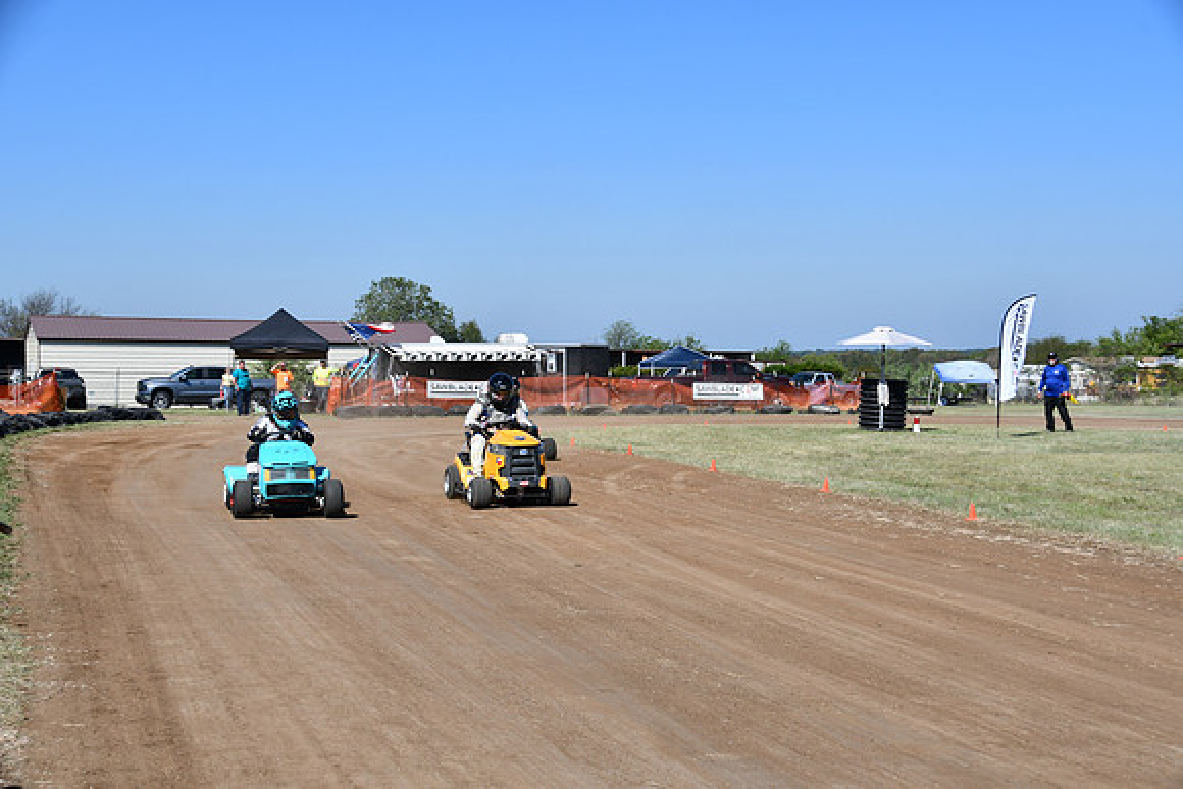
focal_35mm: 57
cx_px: 592
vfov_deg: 23.8
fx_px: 1873
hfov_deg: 35.0
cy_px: 394
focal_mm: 38
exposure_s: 1/320
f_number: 9
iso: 100
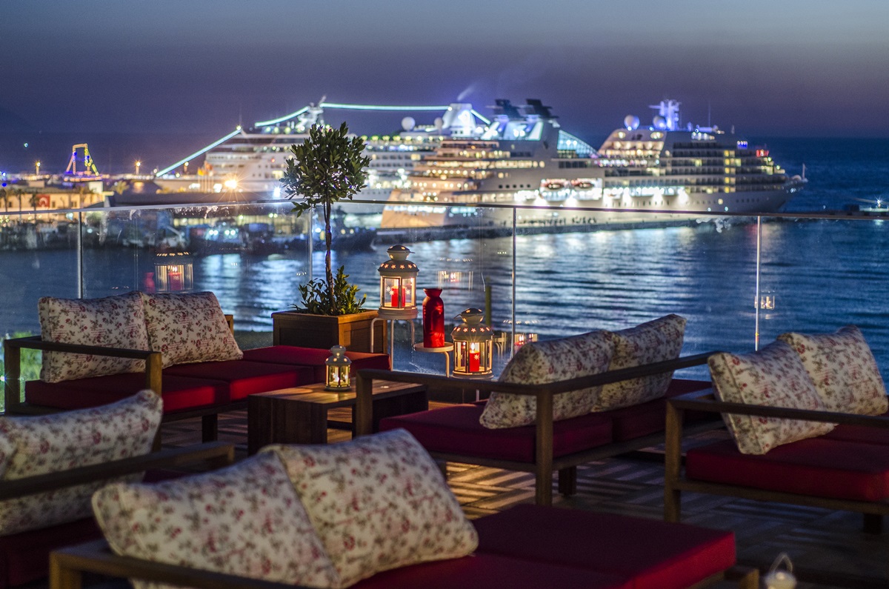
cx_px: 444
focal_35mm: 75
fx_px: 1848
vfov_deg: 18.1
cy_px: 294
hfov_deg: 27.0
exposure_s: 1/2.5
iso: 250
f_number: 2.2
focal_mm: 50
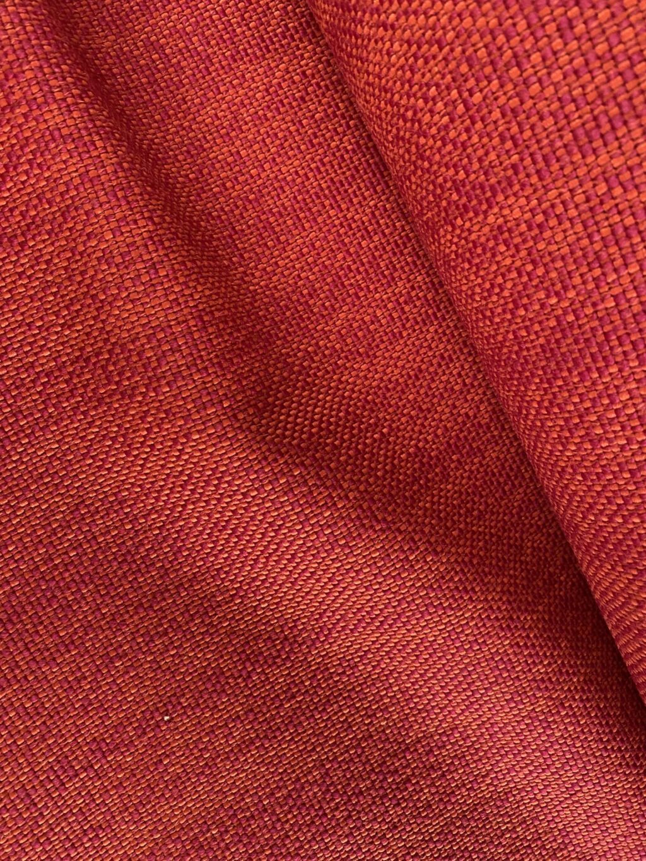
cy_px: 430
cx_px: 323
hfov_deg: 53.1
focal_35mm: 26
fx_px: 647
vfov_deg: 67.3
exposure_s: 1/55
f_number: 1.8
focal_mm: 4.25
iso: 500
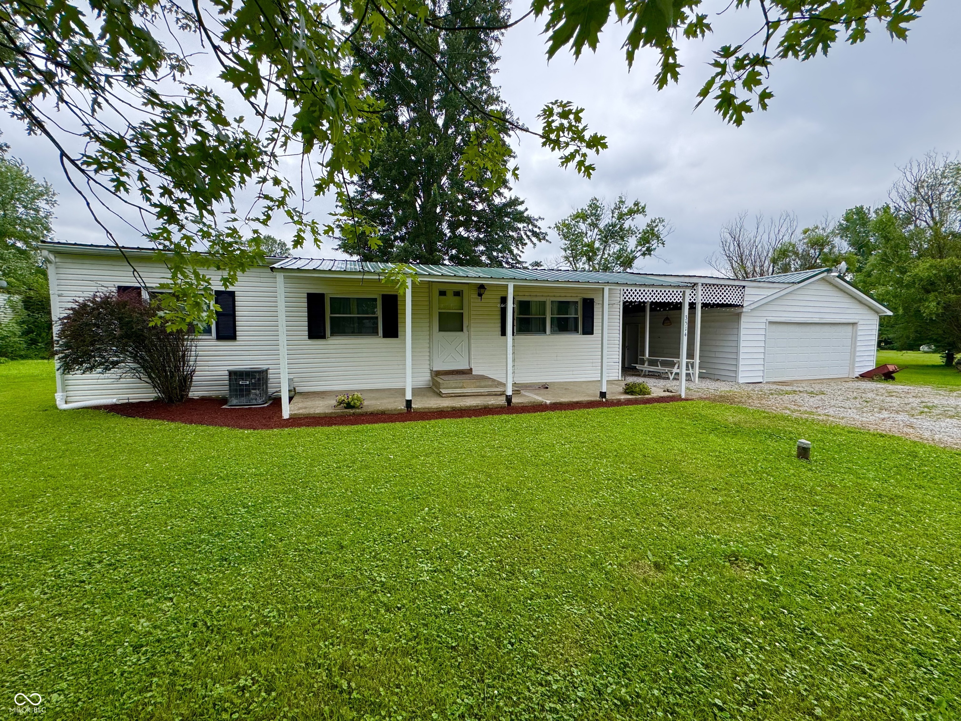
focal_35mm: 14
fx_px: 389
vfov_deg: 85.7
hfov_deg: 102.1
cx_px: 480
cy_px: 360
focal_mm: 2.22
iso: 40
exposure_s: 1/361
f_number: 2.2
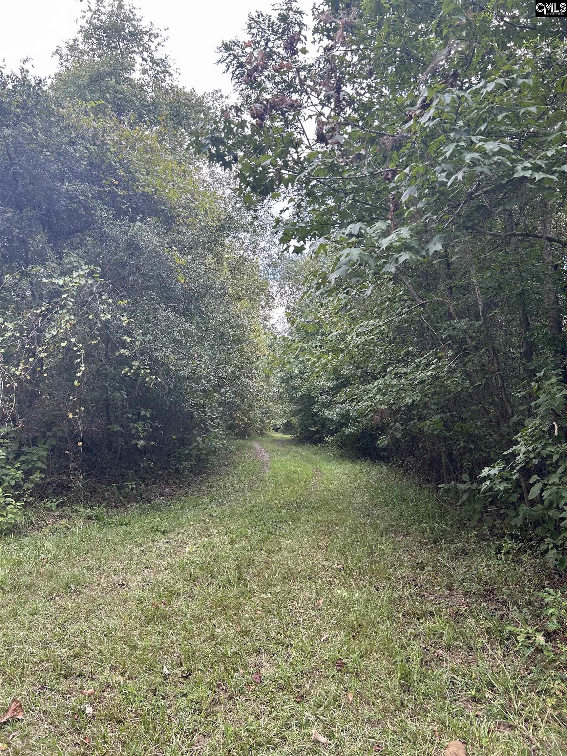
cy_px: 378
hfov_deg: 53.1
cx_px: 284
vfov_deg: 67.3
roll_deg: +2.4
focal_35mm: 26
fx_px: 568
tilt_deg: +6.0
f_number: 1.5
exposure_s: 1/297
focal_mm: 5.7
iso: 50
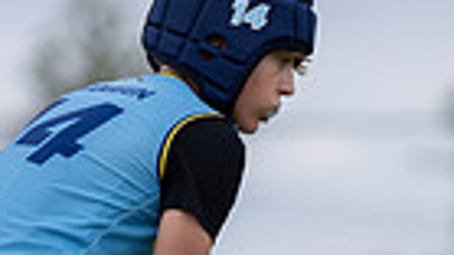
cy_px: 492
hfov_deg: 3.2
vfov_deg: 1.8
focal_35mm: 668
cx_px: 222
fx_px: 8037
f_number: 2.8
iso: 100
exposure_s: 1/1250
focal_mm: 153
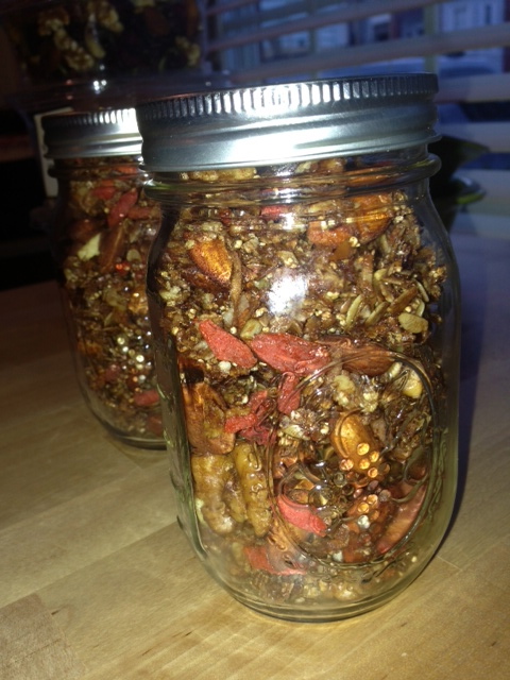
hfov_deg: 42.9
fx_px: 648
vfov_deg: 55.4
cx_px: 255
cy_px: 340
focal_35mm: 33
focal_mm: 4.13
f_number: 2.4
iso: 50
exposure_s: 1/34
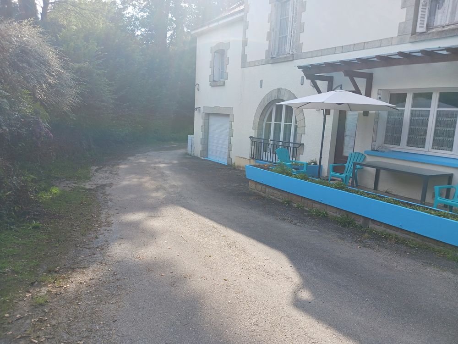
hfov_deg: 65.3
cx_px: 229
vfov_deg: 51.4
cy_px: 172
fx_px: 357
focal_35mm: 27
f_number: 1.8
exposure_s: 1/122
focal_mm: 4
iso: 20
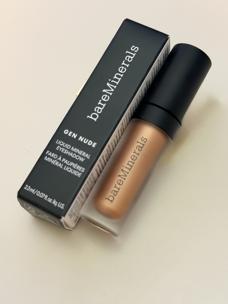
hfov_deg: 30.3
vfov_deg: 39.7
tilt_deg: -61.2
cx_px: 114
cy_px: 152
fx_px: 422
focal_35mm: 48
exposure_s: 1/60
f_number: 1.8
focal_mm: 6.8
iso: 160
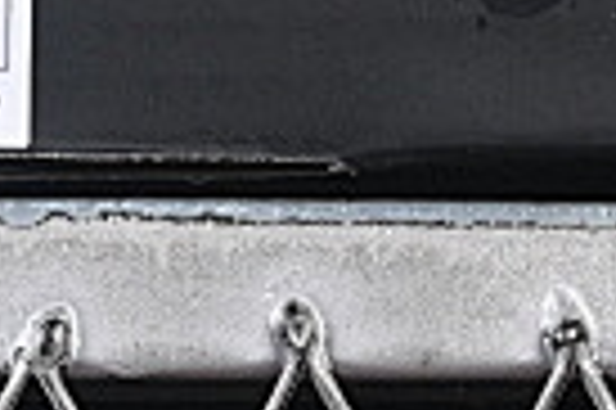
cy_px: -806
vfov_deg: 2.3
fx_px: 10101
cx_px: 54
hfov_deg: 3.5
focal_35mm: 591
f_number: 6.3
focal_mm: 50
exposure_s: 1/60
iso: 160
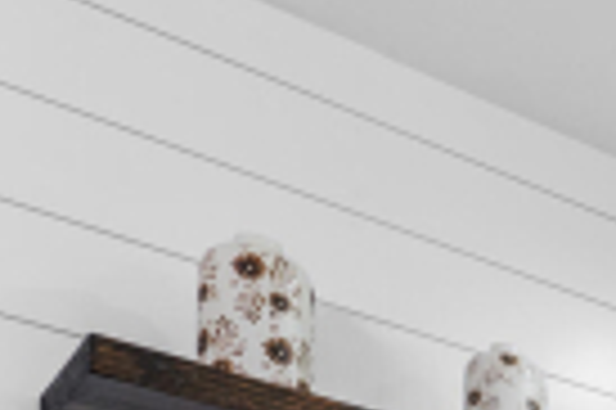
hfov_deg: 18.8
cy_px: 1050
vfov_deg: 12.3
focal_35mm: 82
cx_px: 1124
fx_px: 1401
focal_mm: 10
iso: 400
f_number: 8
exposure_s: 1/4
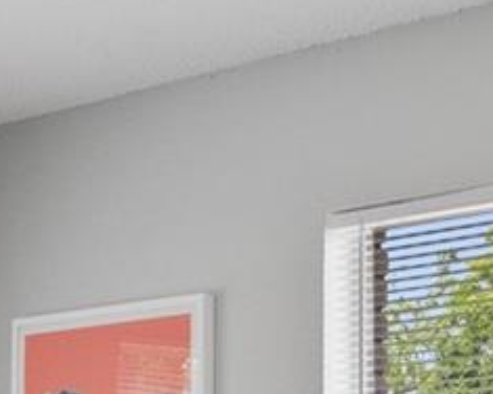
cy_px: 617
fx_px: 1911
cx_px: 344
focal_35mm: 131
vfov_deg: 11.2
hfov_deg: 14.7
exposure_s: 1/2
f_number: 8
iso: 500
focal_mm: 16
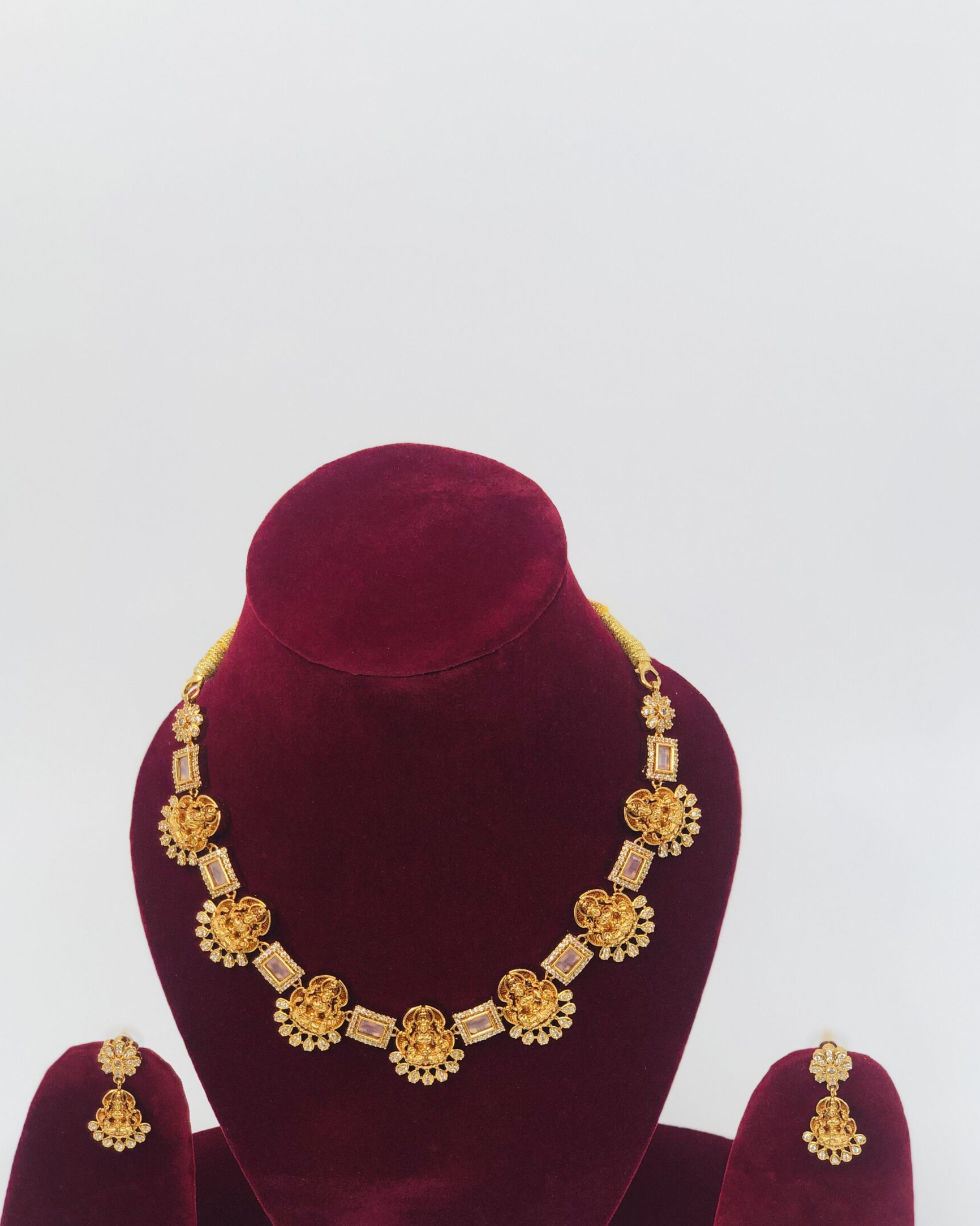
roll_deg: +1.1
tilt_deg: -30.9
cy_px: 723
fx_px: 2176
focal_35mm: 60
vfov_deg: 31.4
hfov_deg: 25.4
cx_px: 482
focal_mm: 6
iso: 16
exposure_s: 1/121
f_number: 2.4
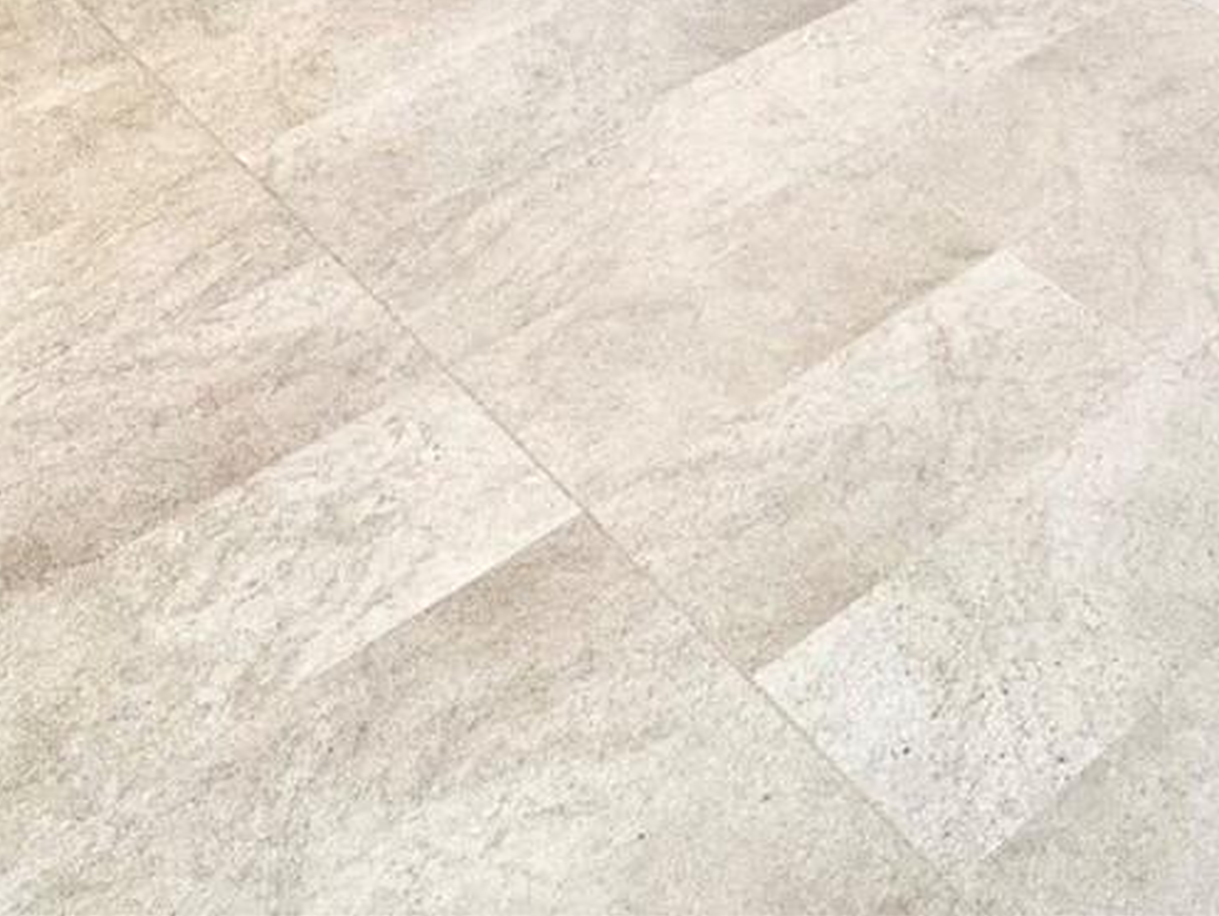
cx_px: 1715
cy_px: -978
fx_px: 2043
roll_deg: -0.5
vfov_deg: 17.2
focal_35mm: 58
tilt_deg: -5.7
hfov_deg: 26.4
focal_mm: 2.22
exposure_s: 1/120
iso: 100
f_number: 2.2
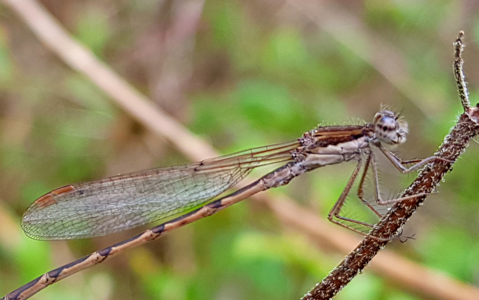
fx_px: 444
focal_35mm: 34
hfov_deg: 56.5
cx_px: 210
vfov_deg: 37.3
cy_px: 153
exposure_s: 1/213
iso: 40
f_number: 1.7
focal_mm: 4.2
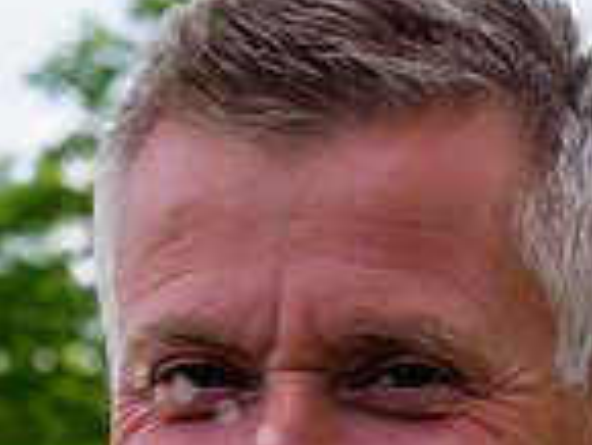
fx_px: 5888
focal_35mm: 344
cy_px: 733
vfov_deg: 4.3
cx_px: 37
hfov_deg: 5.7
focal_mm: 43
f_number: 6.3
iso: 200
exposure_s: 1/160
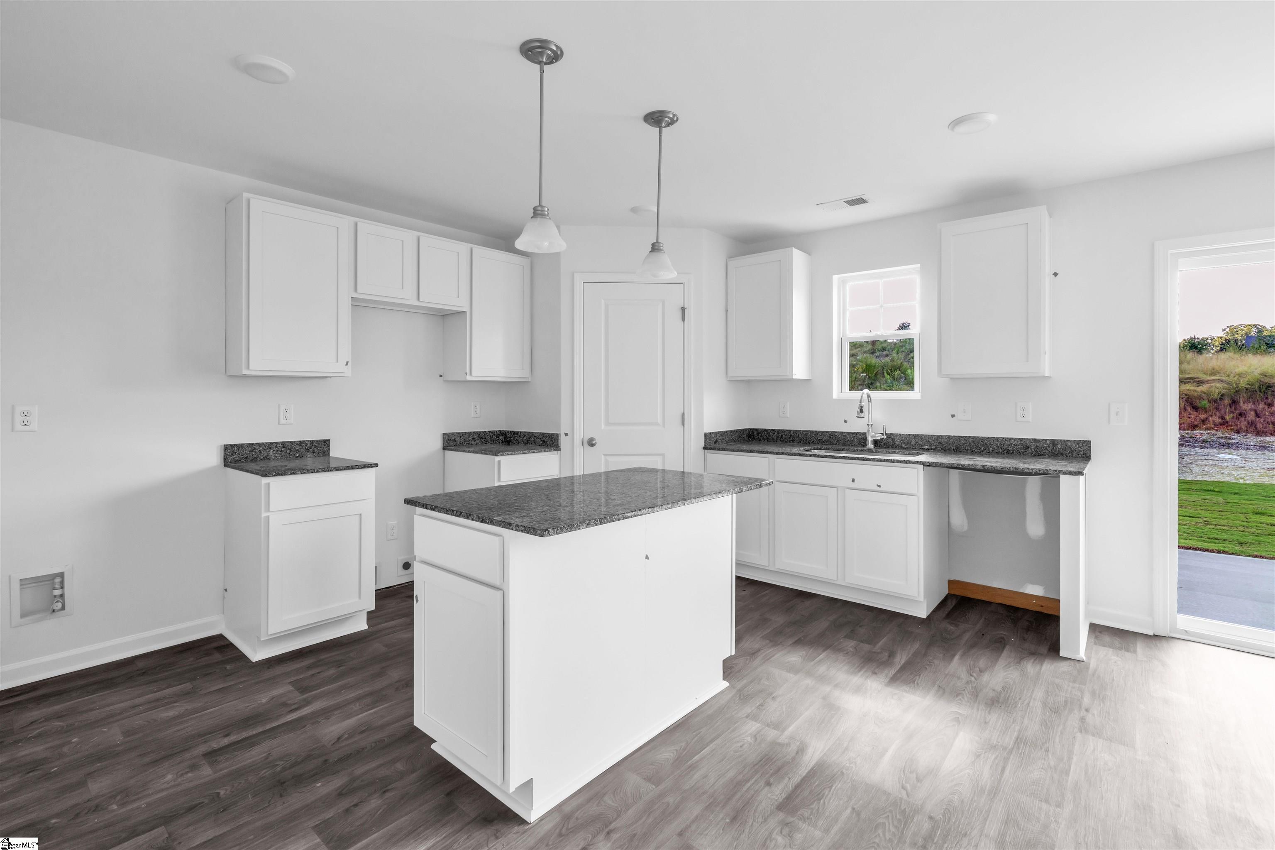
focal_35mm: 16
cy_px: 425
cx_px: 638
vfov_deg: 73.7
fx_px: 567
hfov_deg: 96.7
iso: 320
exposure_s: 1/25
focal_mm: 16
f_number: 9
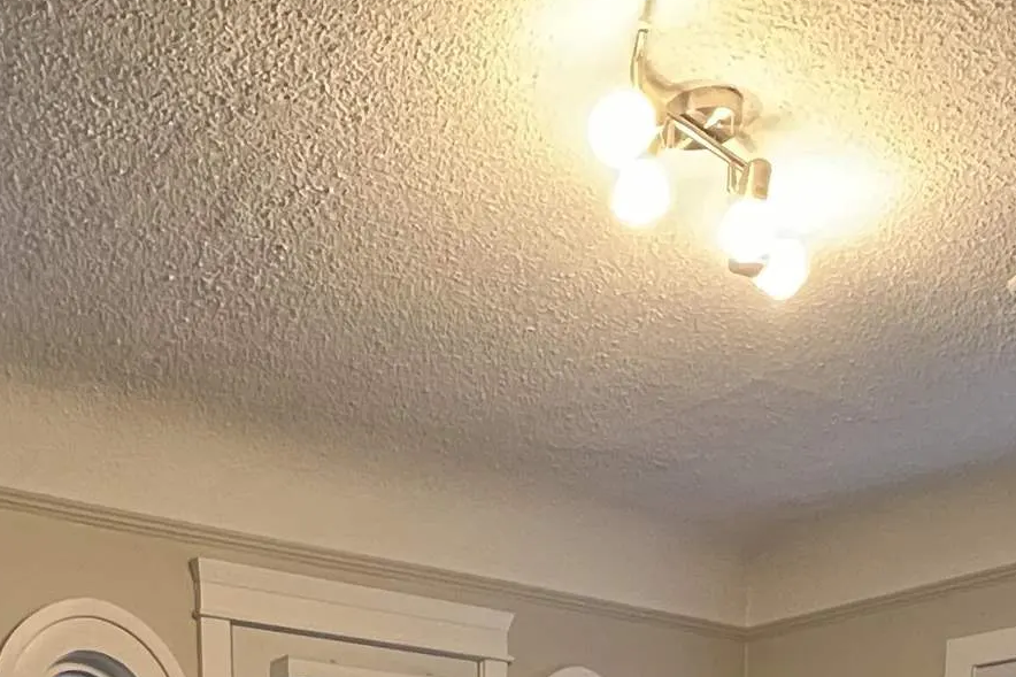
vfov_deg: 20.2
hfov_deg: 41.6
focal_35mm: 47
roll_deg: +0.7
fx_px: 1326
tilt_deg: -12.0
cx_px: 371
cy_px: 1233
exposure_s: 1/60
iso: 500
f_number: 1.8
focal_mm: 1.57
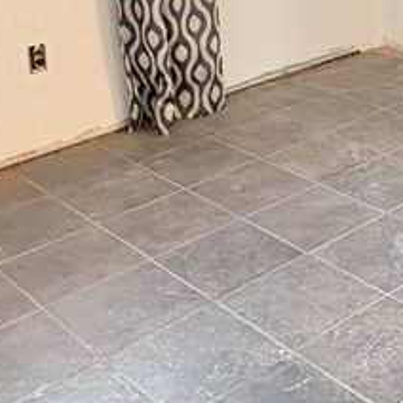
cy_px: -89
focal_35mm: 70
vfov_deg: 22.6
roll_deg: +2.5
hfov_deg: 23.7
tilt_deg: -8.3
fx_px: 922
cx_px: 397
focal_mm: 2.22
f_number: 2.2
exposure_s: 1/30
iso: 1000
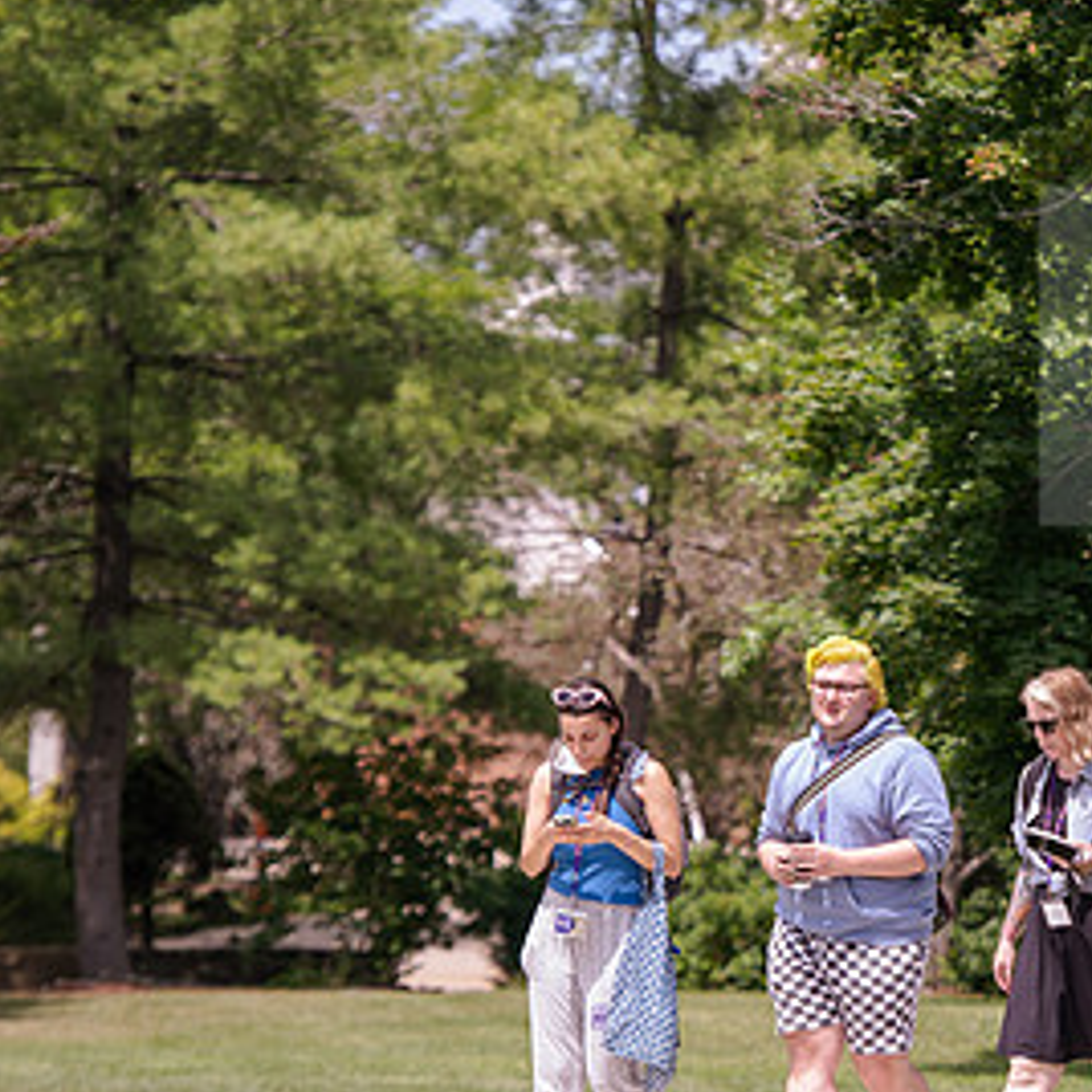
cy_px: 678
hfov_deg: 6.5
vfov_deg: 6.6
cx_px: 917
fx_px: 9529
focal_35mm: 267
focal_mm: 145
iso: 80
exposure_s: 1/400
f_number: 3.5
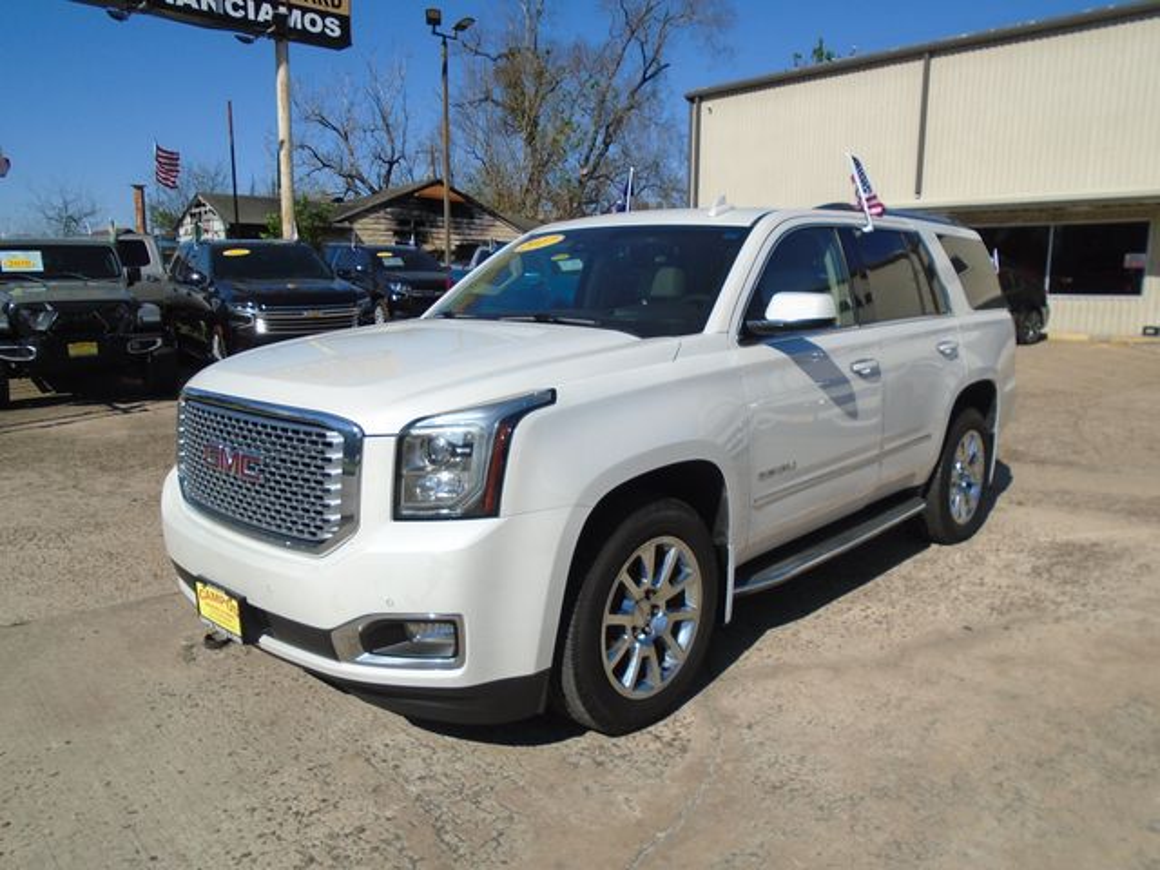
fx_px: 871
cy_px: 435
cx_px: 580
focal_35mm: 26
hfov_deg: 67.3
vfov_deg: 53.1
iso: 100
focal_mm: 4.6
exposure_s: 1/320
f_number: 8
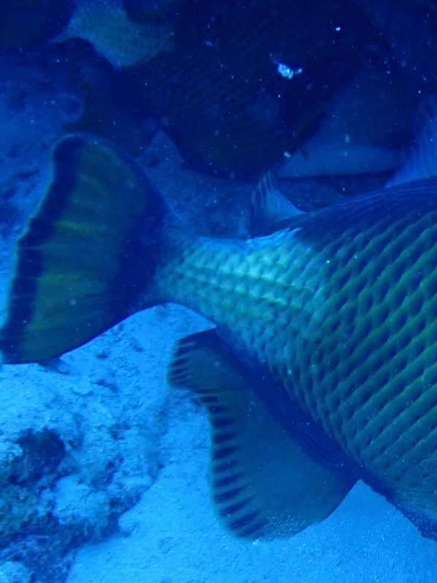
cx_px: 463
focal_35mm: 95
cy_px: 434
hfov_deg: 15.2
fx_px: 1599
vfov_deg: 20.5
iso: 200
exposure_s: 1/100
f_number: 4.5
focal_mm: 8.4
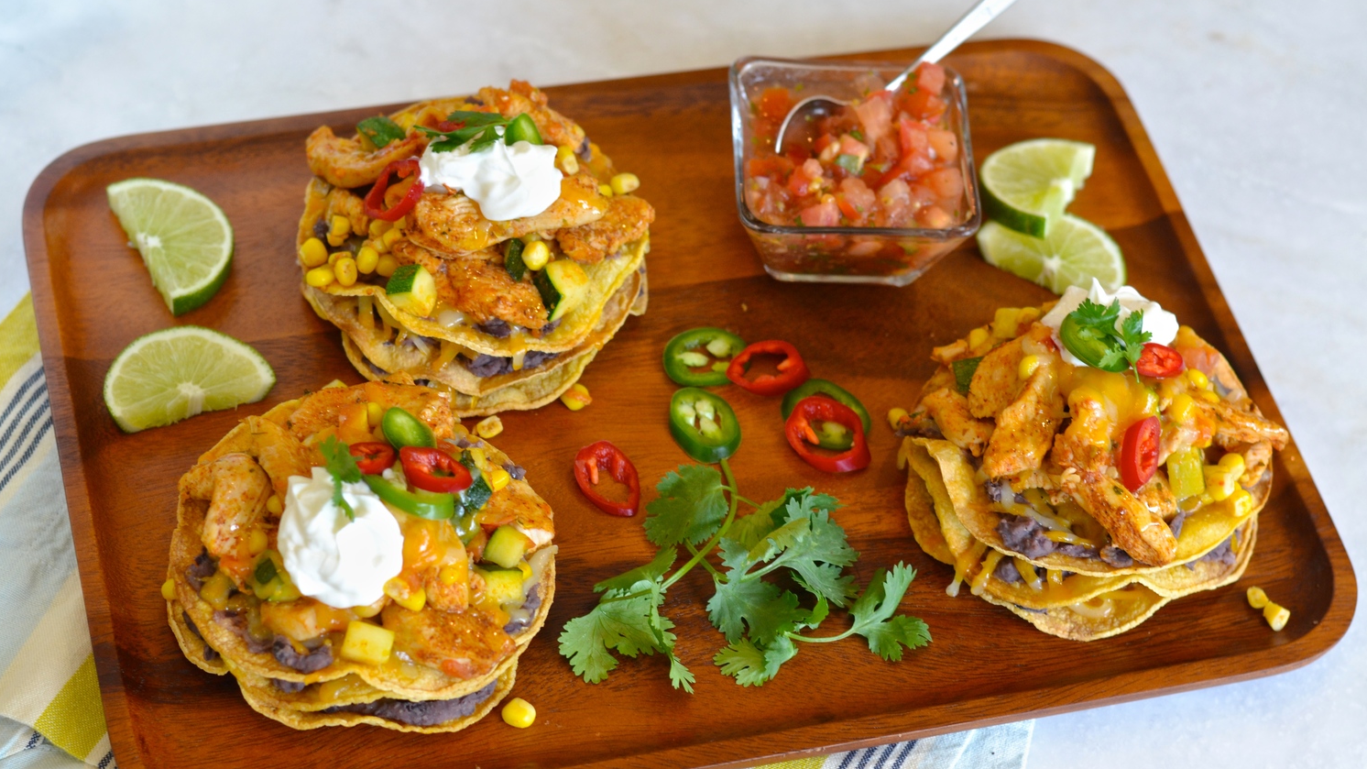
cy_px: 412
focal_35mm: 79
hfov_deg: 26.9
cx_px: 683
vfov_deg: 15.3
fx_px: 2863
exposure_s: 1/60
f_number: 4
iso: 400
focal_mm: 50
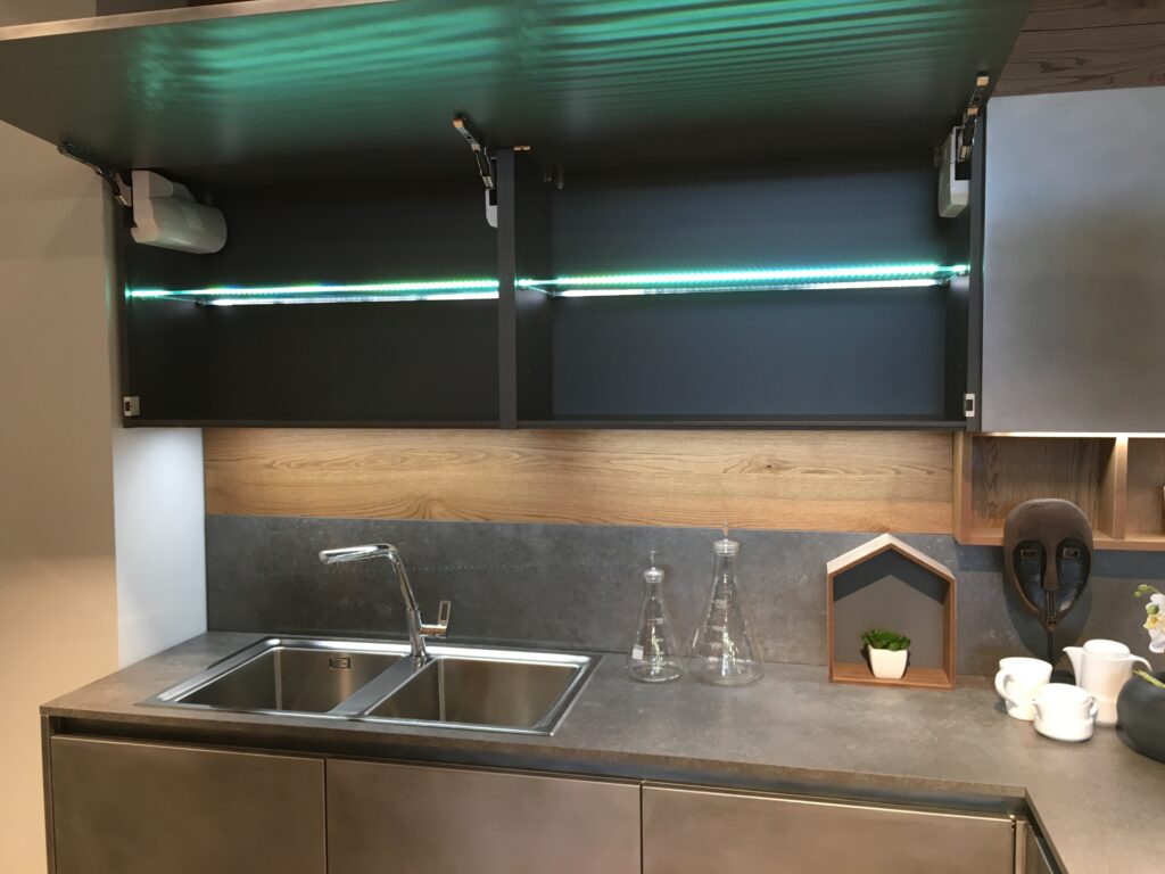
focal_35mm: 29
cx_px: 582
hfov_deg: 61.7
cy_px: 437
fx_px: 976
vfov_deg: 48.2
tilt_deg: -4.7
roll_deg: +0.0
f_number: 2.2
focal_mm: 4.15
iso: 100
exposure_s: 1/33
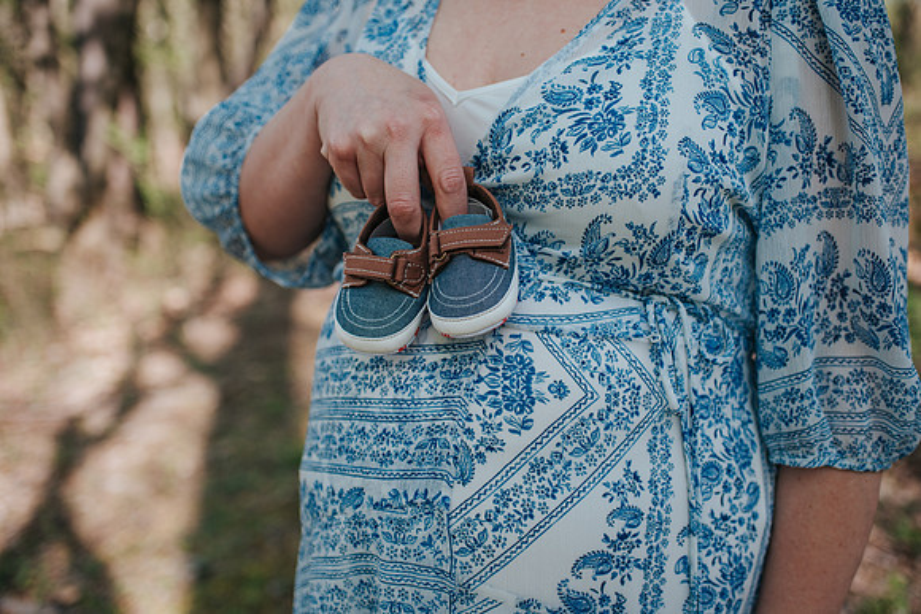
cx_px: 460
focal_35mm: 35
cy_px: 307
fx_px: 896
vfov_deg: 37.9
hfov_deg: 54.4
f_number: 2.5
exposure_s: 1/1000
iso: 220
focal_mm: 35
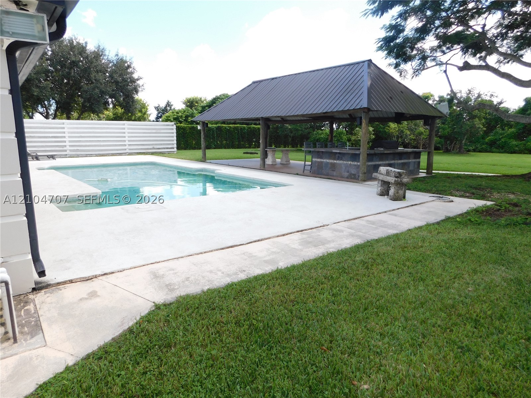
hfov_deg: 73.9
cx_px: 266
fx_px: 353
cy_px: 199
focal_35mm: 23
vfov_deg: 58.9
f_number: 3
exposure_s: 1/640
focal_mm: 4
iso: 125
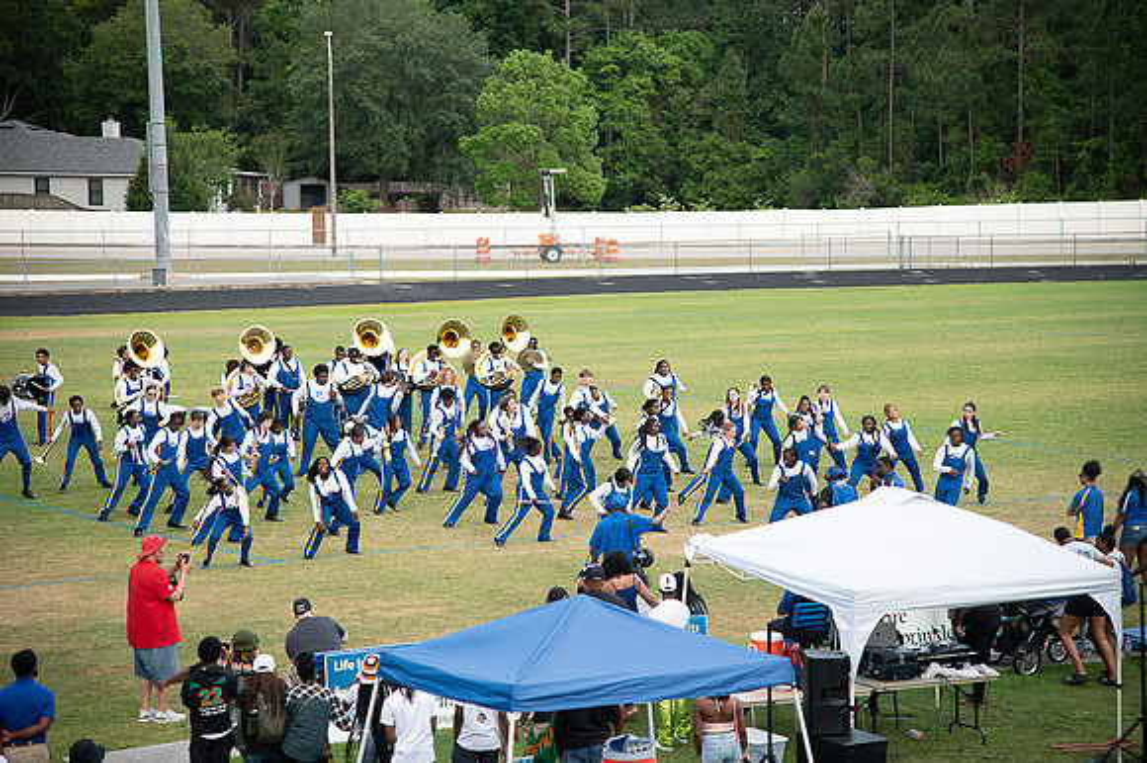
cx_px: 574
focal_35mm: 110
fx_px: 3503
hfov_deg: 18.6
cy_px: 382
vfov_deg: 12.4
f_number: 4
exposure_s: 1/200
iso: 400
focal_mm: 110
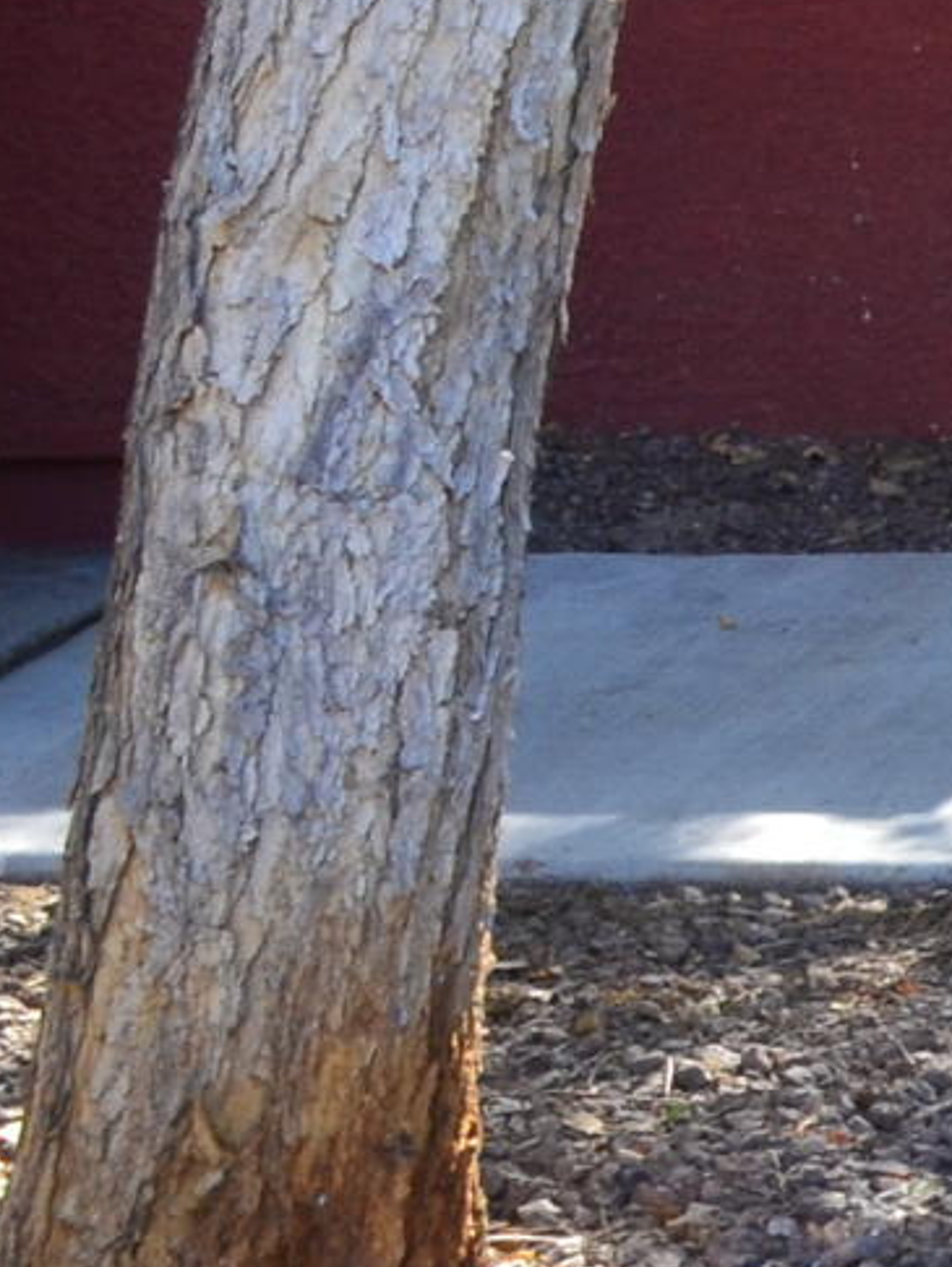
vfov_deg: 8.4
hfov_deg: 5.9
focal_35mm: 231
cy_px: -471
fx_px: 8463
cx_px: 3130
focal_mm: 26
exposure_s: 1/40
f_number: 9
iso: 400
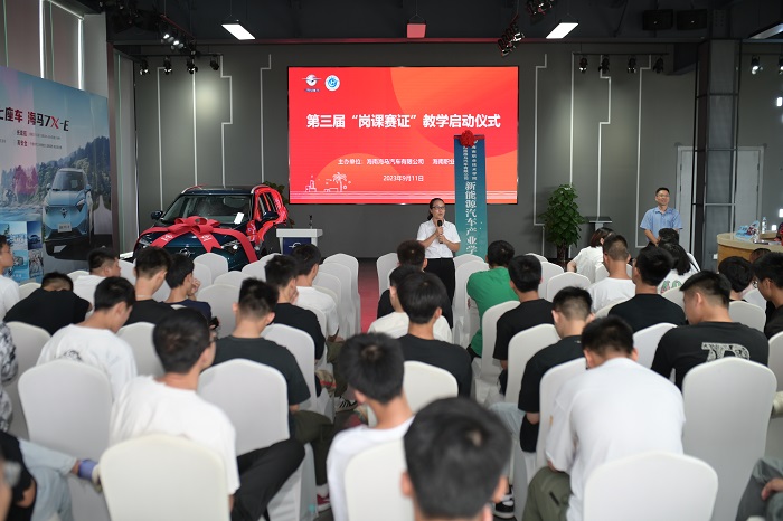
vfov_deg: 37.8
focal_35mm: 35
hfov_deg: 54.5
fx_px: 761
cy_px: 260
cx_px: 392
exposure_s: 1/160
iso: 250
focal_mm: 35
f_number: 2.8
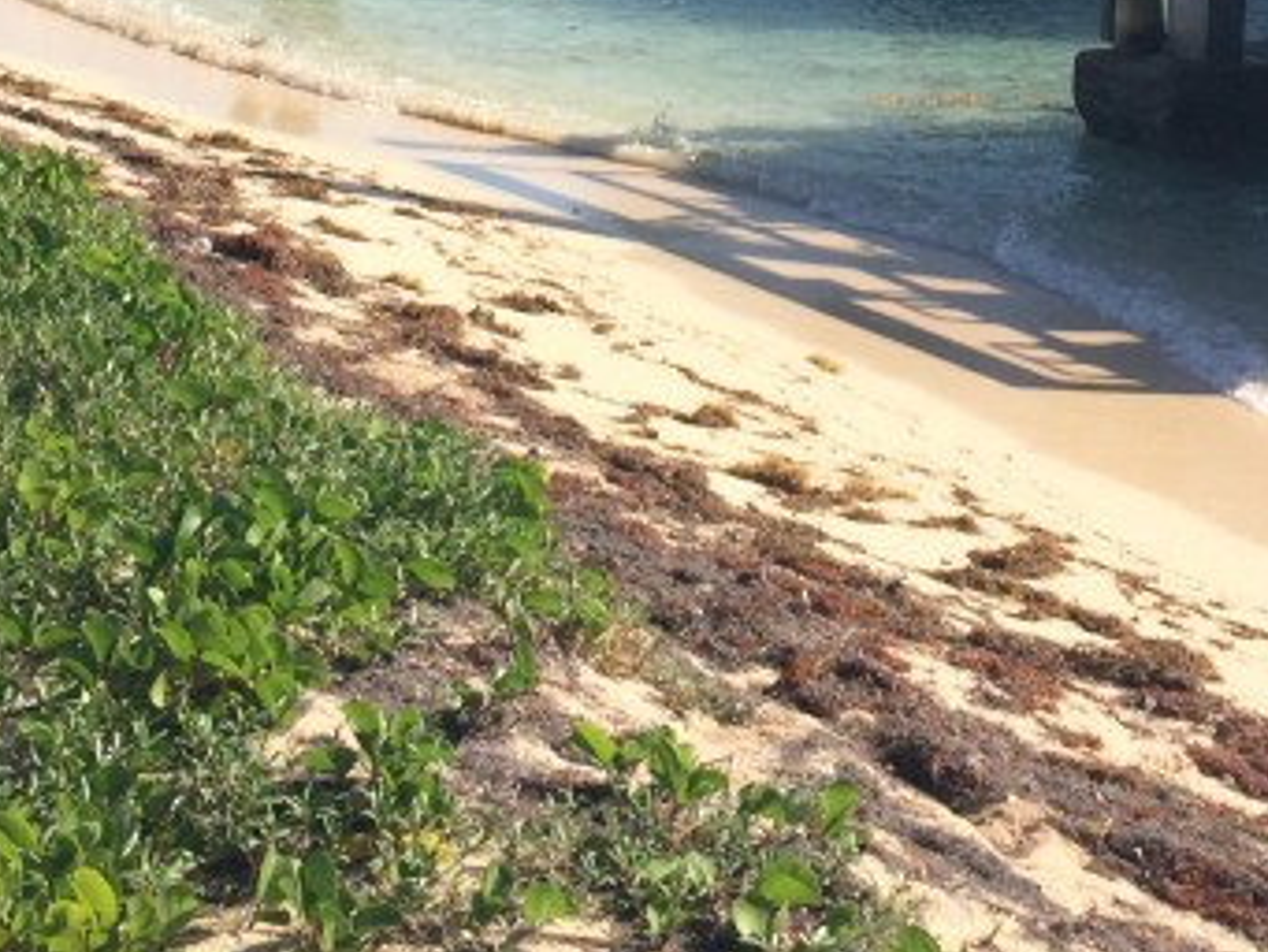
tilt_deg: -0.2
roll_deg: -1.3
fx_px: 3188
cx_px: 621
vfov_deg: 15.9
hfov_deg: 22.5
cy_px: -383
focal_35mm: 87
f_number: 2.2
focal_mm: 4.15
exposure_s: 1/2053
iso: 32
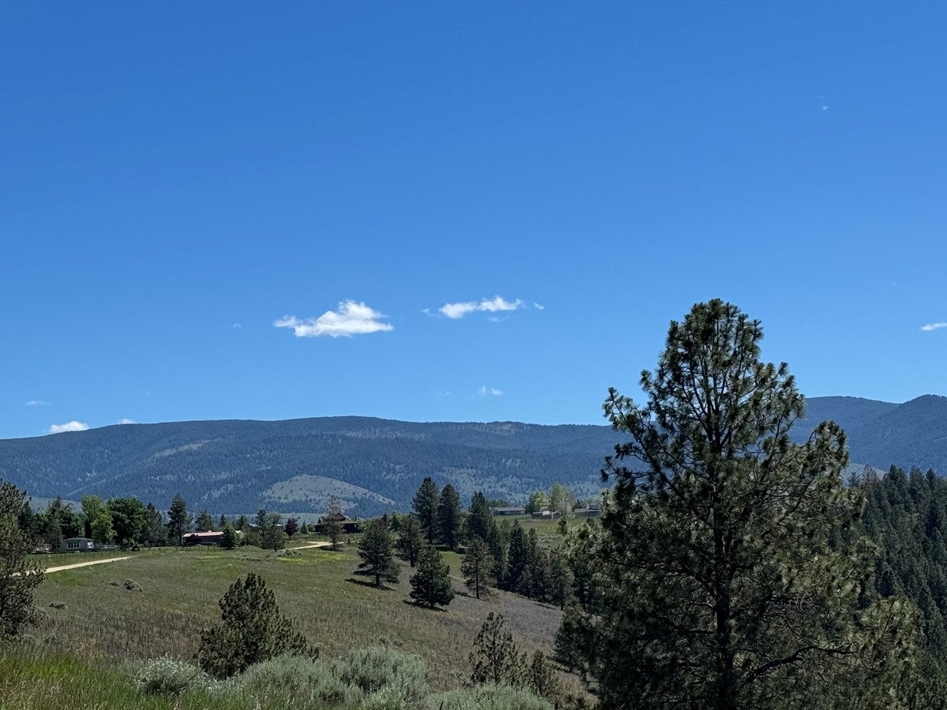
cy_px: 536
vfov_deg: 19.0
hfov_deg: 25.2
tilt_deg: +0.7
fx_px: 2107
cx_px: 321
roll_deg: +2.5
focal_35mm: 77
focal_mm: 6.76
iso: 64
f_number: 1.78
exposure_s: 1/6410
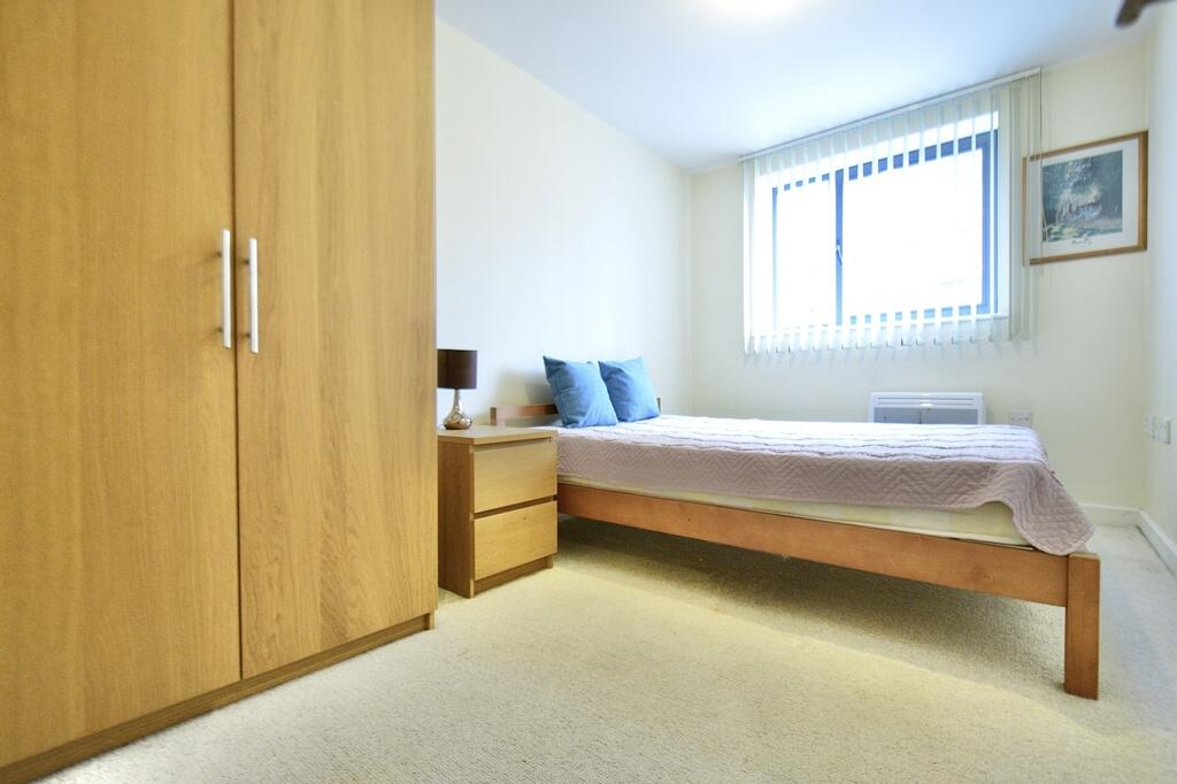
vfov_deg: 77.3
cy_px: 392
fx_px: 490
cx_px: 588
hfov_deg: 100.4
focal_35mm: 15
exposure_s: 1/25
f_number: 3.5
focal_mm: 10
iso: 800
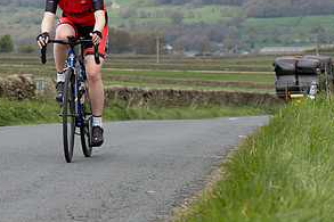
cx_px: -9
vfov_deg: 6.7
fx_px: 1882
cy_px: 0
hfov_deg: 10.1
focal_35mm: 203
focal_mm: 75
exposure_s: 1/640
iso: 200
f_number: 4.5
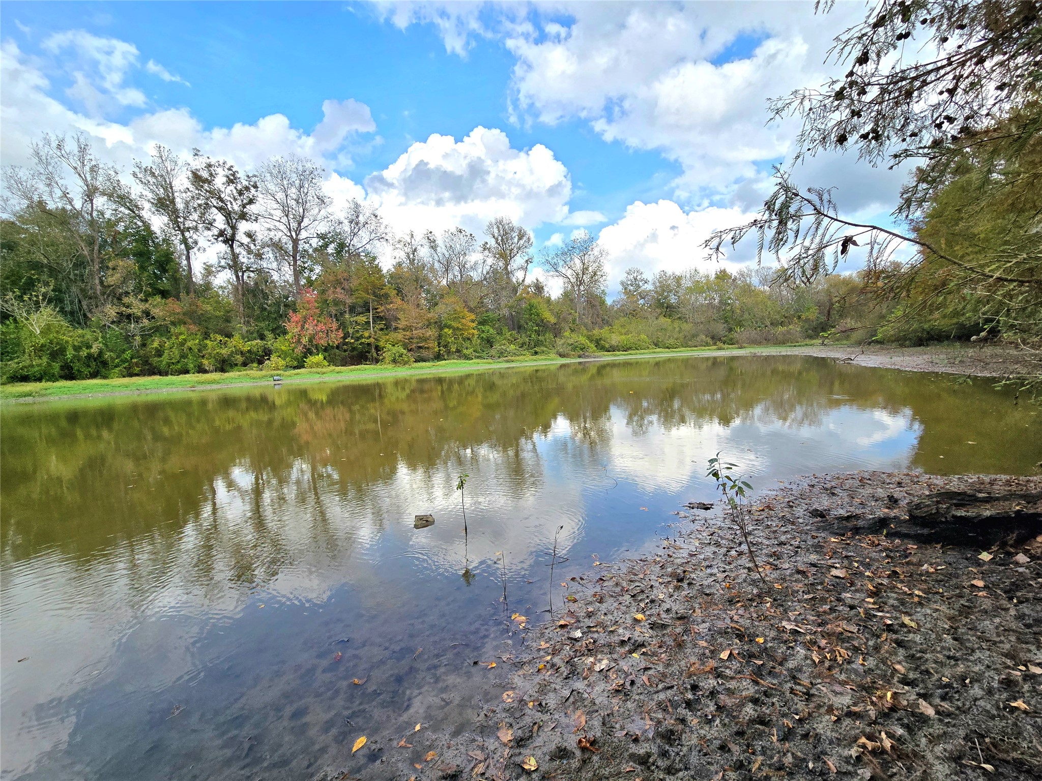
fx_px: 391
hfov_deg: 106.2
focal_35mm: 13
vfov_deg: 89.9
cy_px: 390
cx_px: 521
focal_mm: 2.2
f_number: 2.2
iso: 50
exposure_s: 1/2000
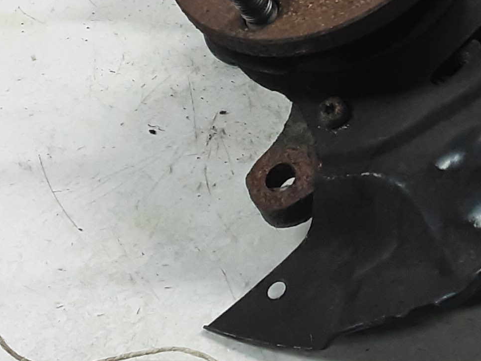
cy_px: 37
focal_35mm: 91
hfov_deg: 21.1
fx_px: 1264
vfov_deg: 16.0
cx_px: 426
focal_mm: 2.91
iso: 125
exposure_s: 1/50
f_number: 1.9
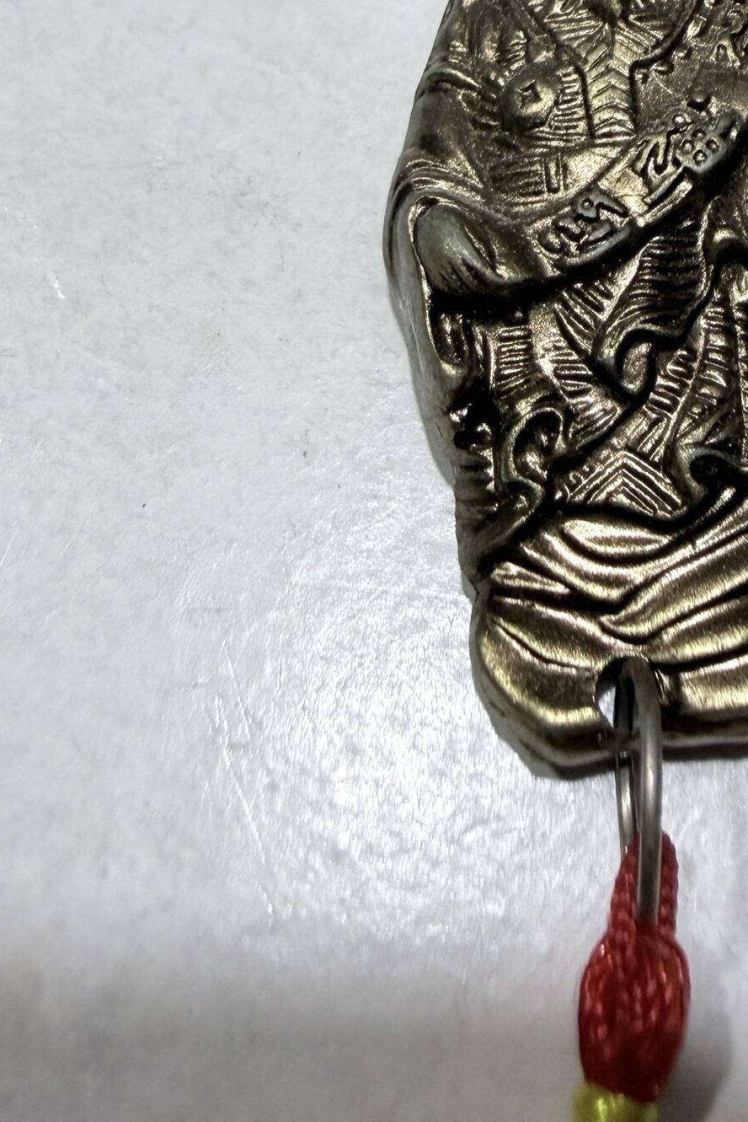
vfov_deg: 37.6
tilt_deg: -52.8
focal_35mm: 48
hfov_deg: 27.3
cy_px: 55
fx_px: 1495
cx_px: 643
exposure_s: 1/48
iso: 250
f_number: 2.2
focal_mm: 2.22
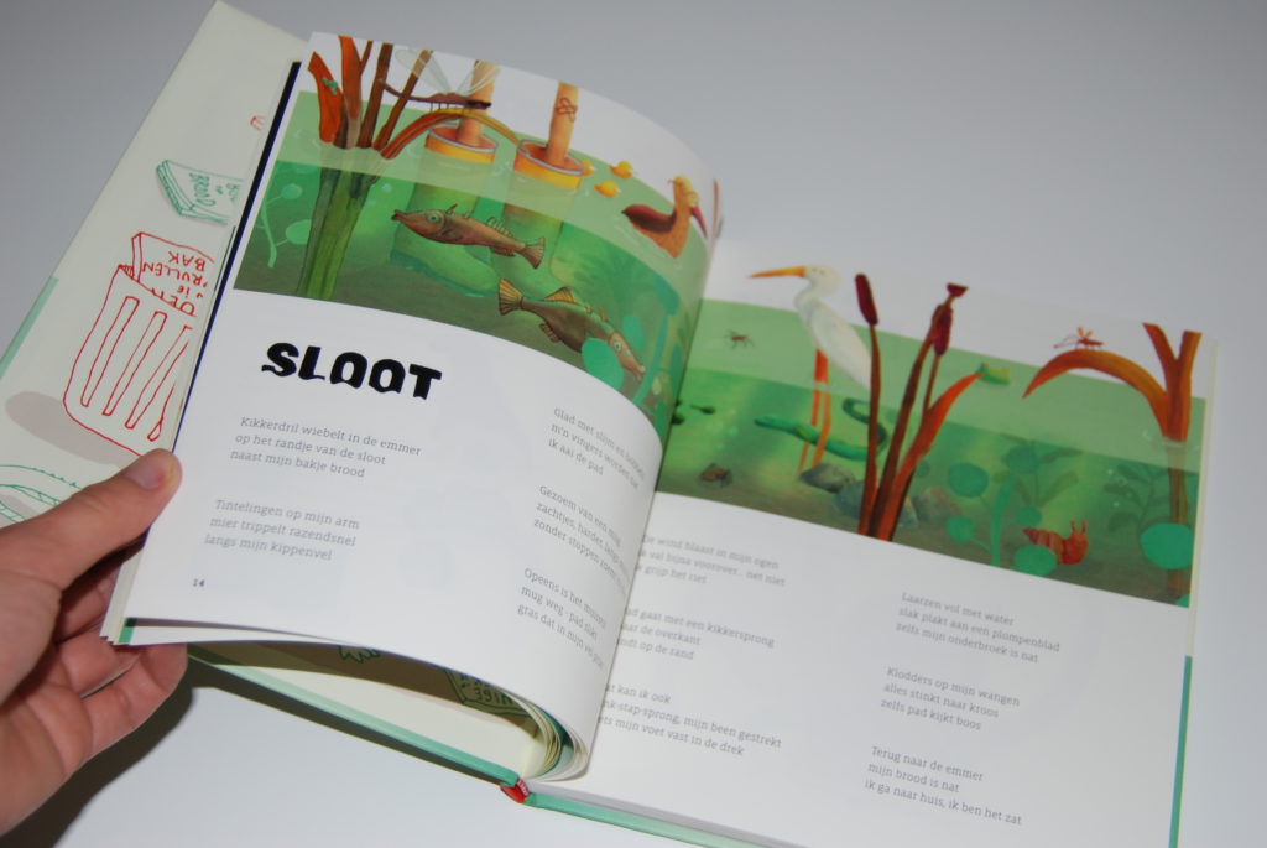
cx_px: 634
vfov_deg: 29.9
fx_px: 1585
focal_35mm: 45
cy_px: 424
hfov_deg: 43.6
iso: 200
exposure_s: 1/60
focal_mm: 30
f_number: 3.8
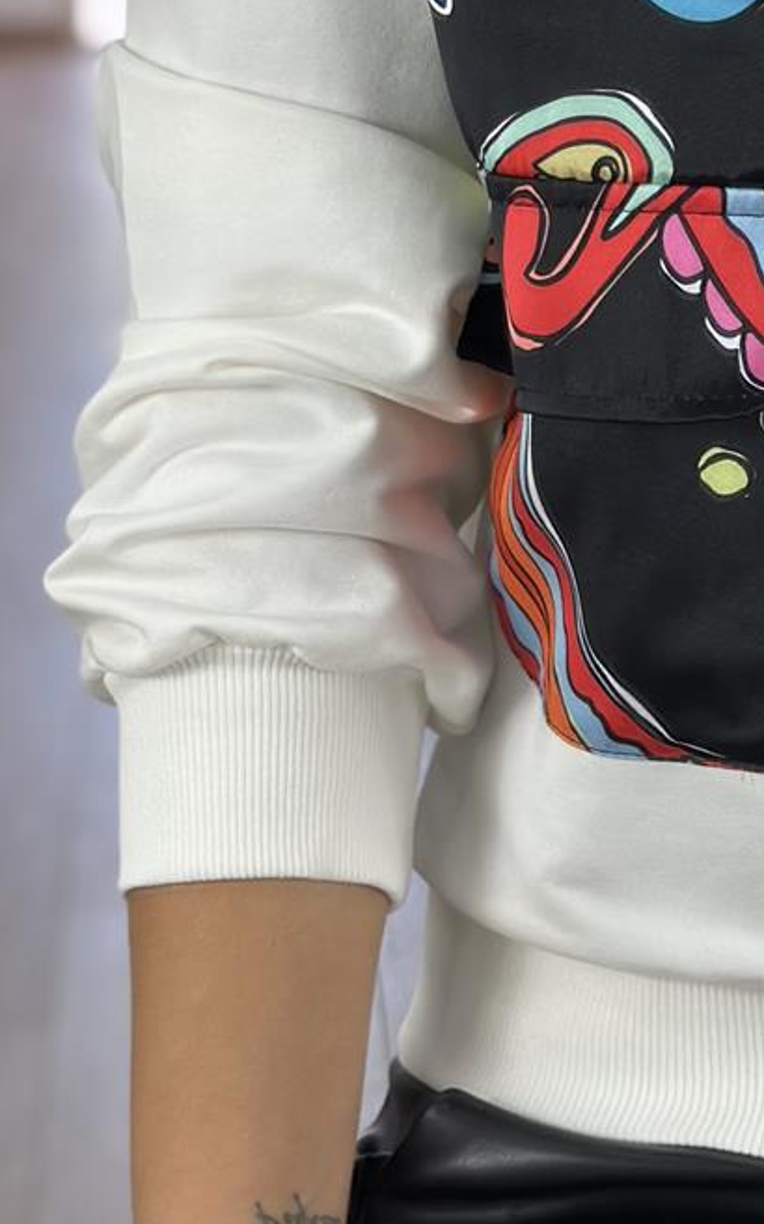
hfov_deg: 10.3
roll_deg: -1.9
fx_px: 4136
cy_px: 440
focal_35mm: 124
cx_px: 1053
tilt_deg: -37.1
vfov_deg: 16.8
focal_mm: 6.86
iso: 80
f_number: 1.78
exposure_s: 1/328
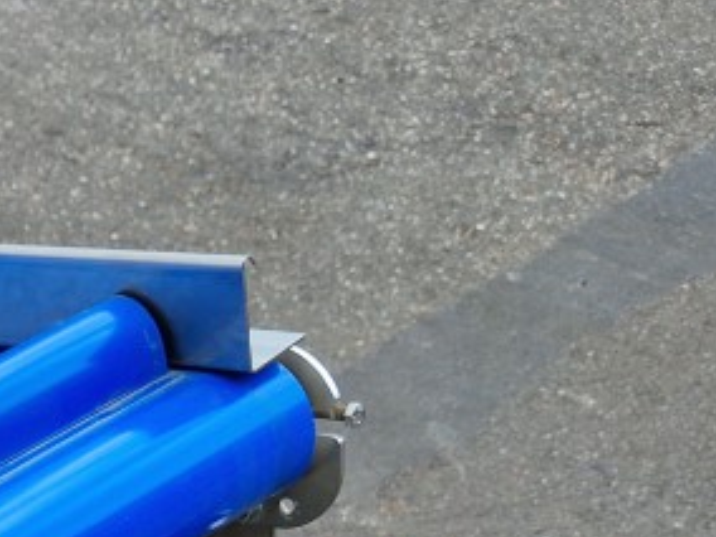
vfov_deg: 15.7
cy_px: 898
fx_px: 1717
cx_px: -310
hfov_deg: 20.6
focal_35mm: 83
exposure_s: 1/596
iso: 50
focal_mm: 5.4
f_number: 1.8
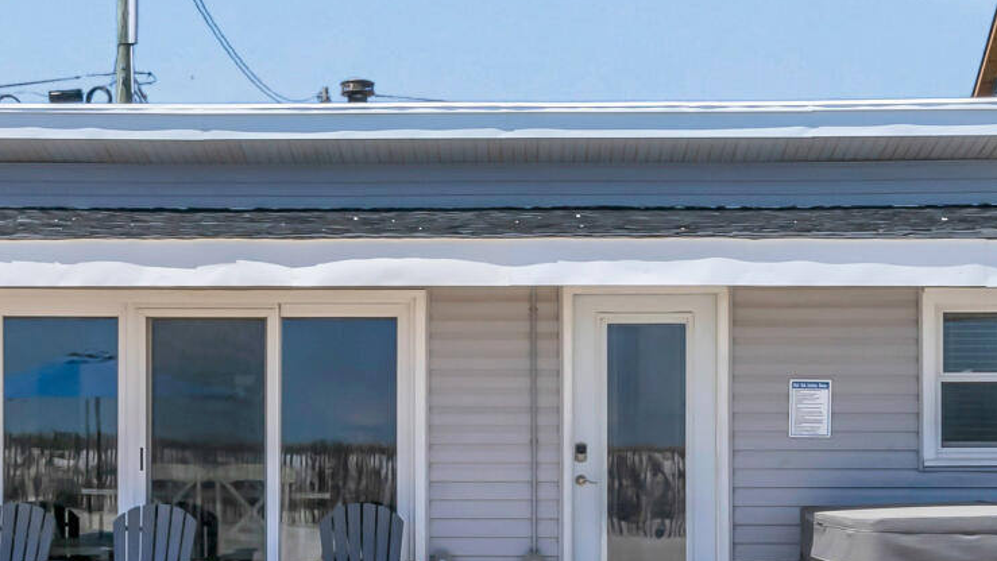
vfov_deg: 17.7
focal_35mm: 68
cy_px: 403
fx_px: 1798
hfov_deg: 31.0
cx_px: 457
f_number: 16
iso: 200
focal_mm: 16
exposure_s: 1/100
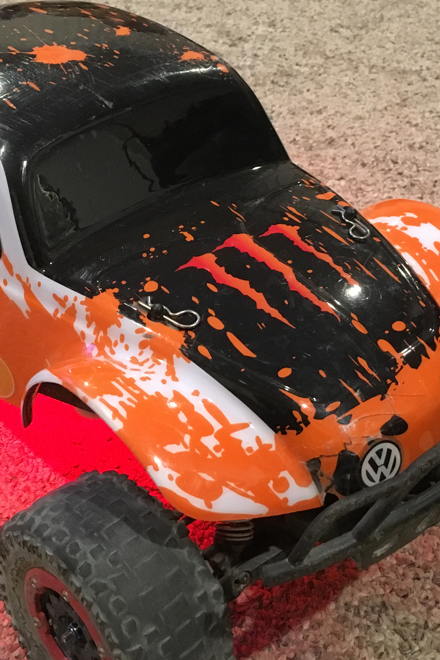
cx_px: 150
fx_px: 935
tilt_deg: -36.7
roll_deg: +3.4
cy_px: 314
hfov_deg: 26.3
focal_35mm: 51
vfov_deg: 38.9
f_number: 2.2
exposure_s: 1/15
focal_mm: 4.15
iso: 320
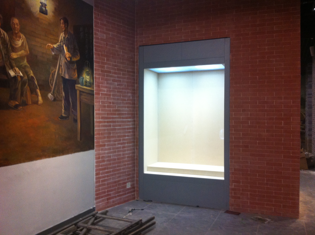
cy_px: 118
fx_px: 318
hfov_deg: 52.7
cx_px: 158
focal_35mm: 35
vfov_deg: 40.6
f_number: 2.8
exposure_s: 1/17
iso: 200
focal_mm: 3.85
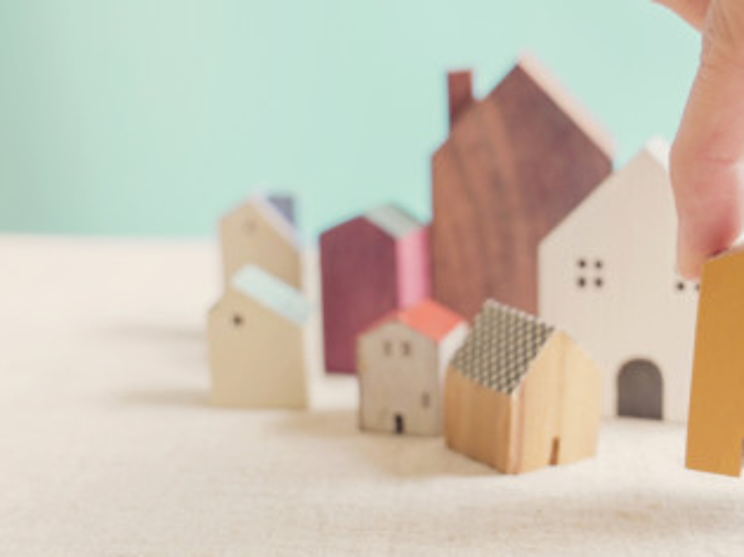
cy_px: 222
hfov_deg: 29.3
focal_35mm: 66
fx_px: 1418
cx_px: 470
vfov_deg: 22.2
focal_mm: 32
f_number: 4
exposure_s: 1/125
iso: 400
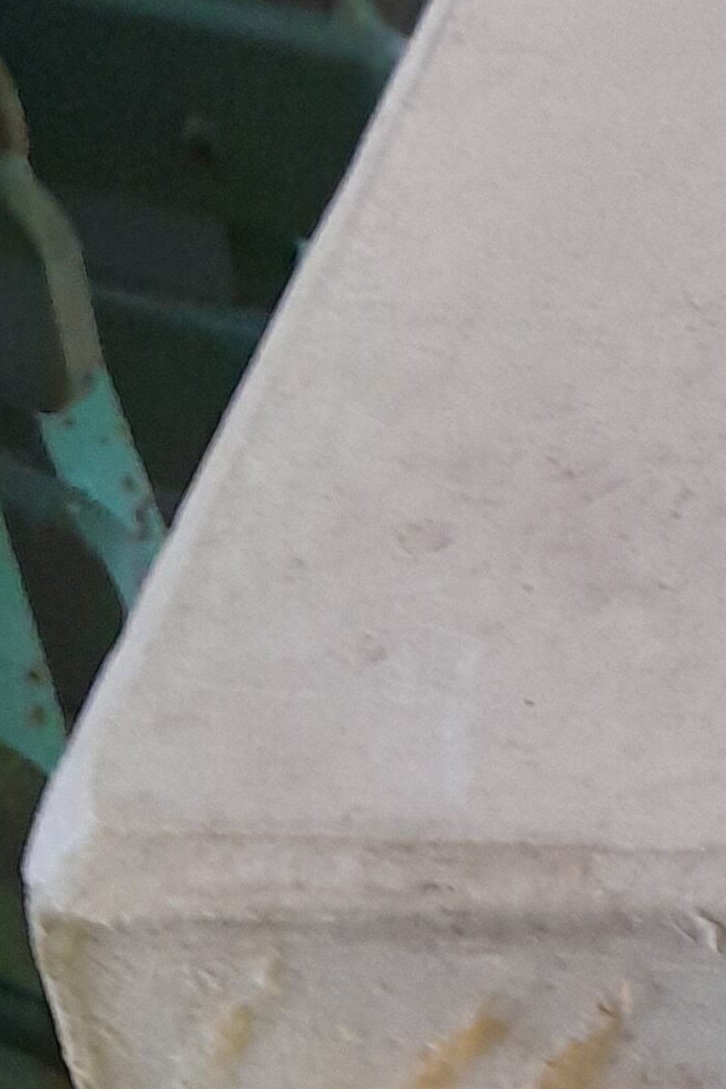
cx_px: 1535
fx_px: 3026
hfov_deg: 11.9
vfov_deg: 20.3
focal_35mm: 100
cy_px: 812
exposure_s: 1/33
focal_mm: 4.6
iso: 400
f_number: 2
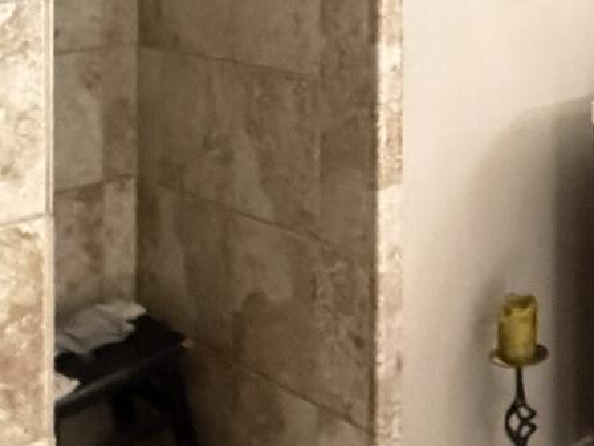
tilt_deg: -0.2
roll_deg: +1.7
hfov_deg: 27.6
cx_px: 659
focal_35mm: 64
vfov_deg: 20.5
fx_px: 1098
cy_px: -171
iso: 1600
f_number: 2.2
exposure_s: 1/40
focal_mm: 2.22
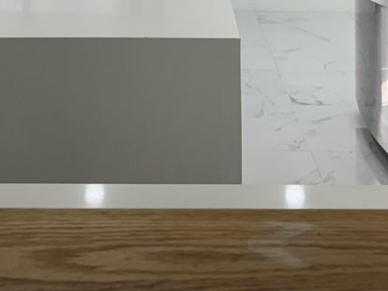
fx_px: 1031
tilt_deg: +0.8
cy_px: -254
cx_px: 158
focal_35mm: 92
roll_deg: -0.2
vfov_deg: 14.0
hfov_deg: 21.3
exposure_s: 1/199
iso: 64
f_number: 1.78
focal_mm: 6.86
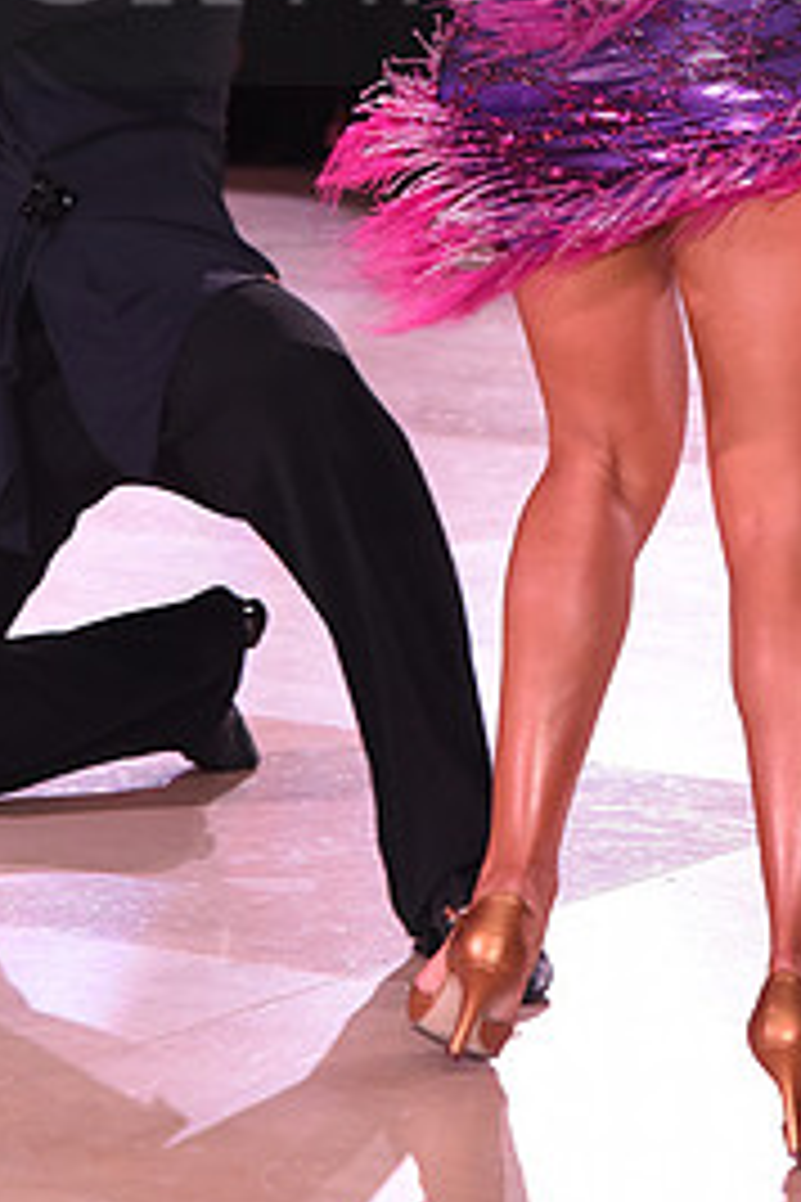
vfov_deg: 10.2
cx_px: 560
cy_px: -63
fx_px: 6674
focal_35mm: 200
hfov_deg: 6.9
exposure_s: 1/320
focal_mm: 92
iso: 2500
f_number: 6.3
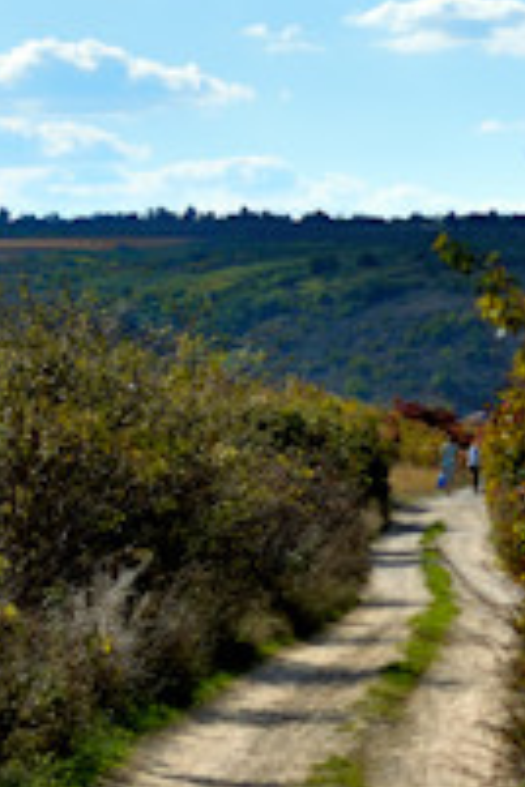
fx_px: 3865
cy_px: 621
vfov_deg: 11.6
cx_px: 454
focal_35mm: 177
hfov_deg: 7.8
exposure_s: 1/4000
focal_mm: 35
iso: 200
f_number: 3.5
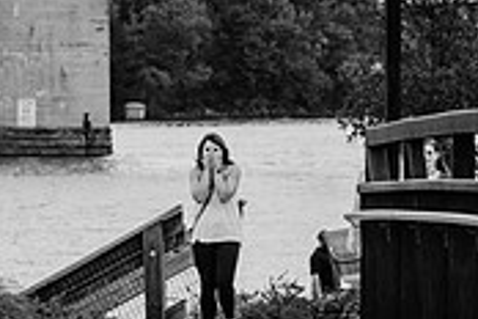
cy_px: 241
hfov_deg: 5.2
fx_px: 5297
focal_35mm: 399
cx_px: 242
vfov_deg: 3.4
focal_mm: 120
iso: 400
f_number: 4
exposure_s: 1/640
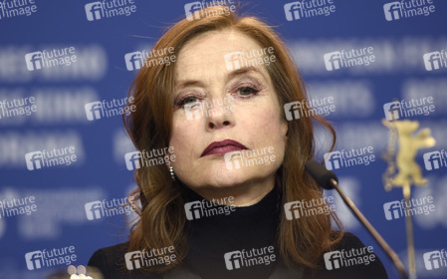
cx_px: 224
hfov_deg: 7.0
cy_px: 134
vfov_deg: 4.4
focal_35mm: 300
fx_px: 3646
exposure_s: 1/500
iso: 640
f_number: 2.8
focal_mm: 195
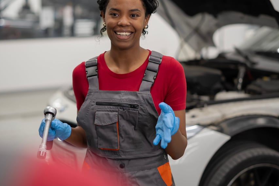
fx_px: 542
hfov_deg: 28.8
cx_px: 123
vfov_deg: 19.4
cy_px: 83
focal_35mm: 70
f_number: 1.4
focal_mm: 50
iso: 640
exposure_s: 1/500
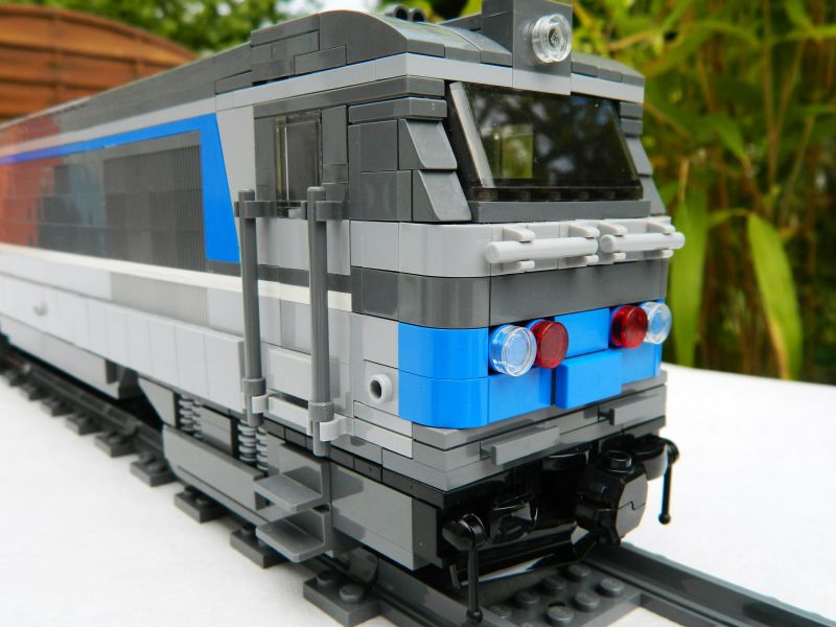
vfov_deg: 45.4
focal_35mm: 31
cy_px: 314
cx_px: 418
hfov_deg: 58.4
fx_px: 749
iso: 80
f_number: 3.2
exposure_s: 1/400
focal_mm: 5.6
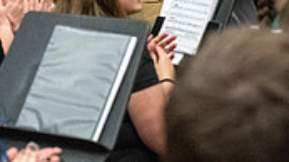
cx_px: 50
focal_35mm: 246
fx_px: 1884
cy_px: -148
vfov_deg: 4.9
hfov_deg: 8.8
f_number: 4
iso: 10000
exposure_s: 1/500
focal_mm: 70
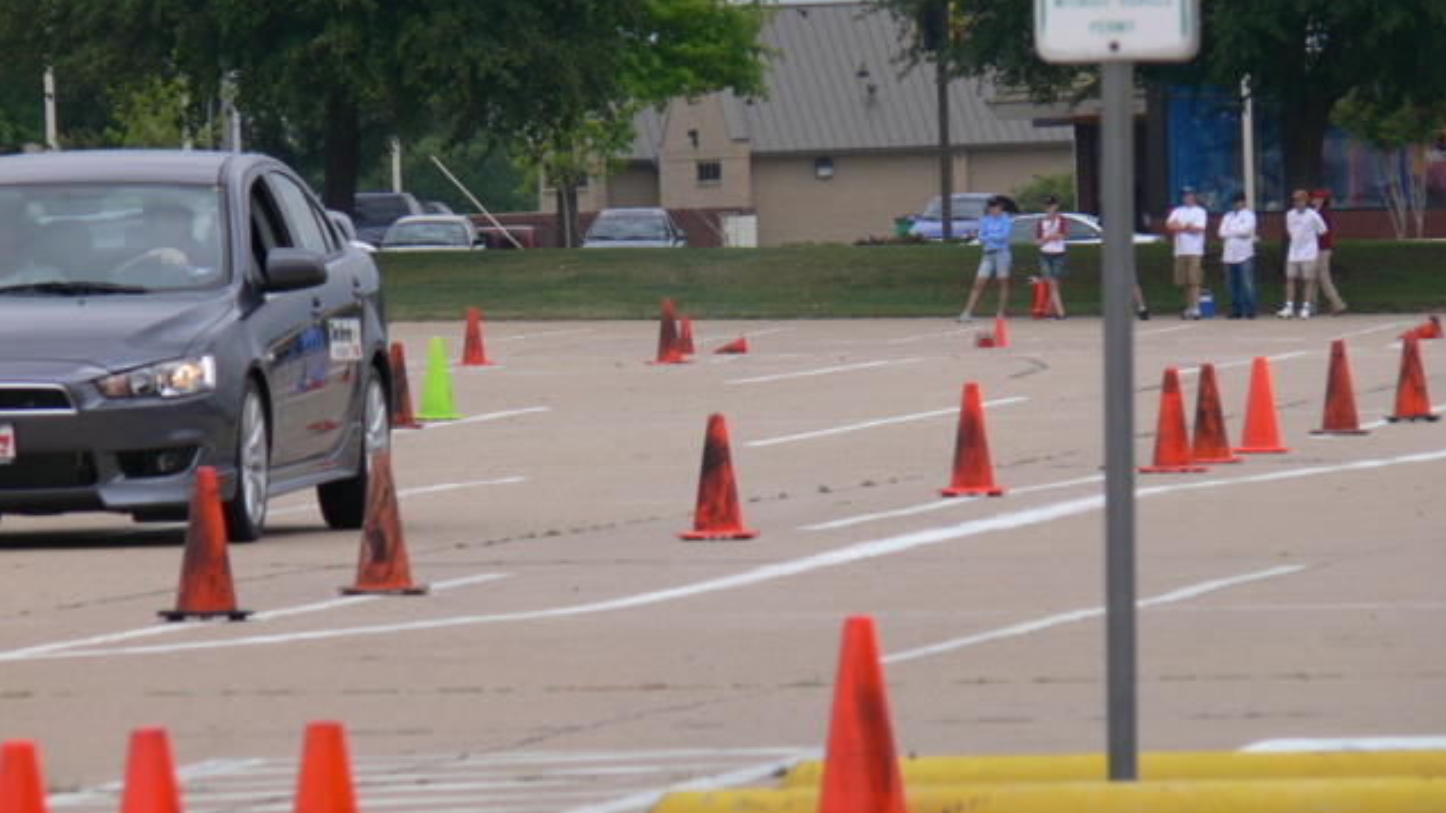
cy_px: 375
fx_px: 17634
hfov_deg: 4.7
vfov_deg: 2.6
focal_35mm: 460
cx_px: 724
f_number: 5.6
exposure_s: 1/400
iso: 80
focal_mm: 88.8
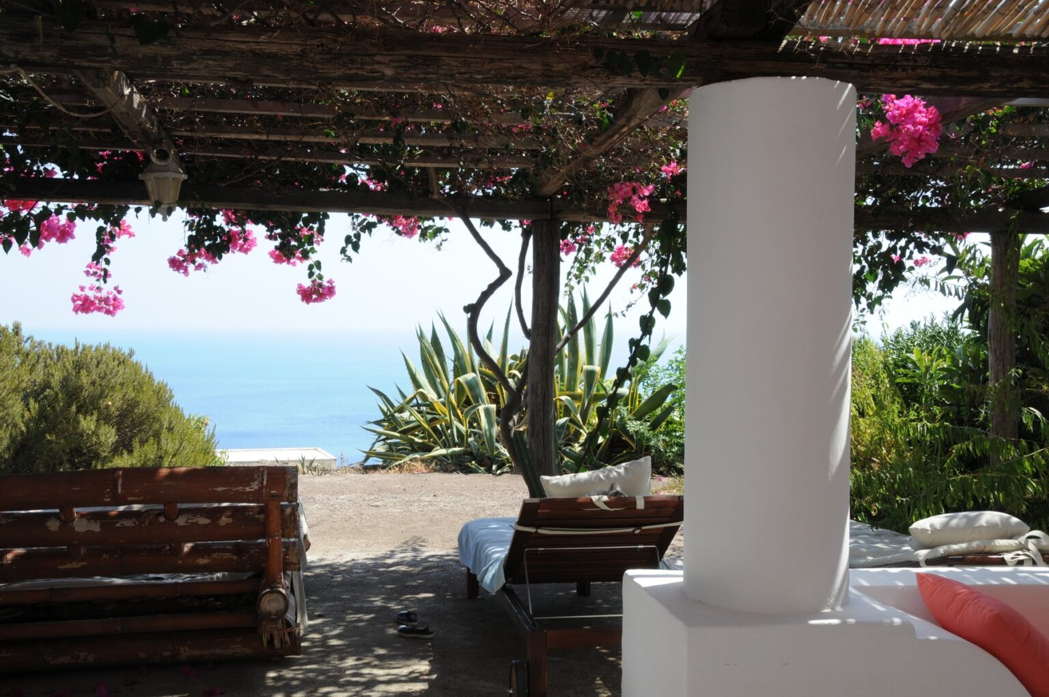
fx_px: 1179
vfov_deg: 32.9
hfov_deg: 48.0
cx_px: 524
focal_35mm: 40
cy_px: 348
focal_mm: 27
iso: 250
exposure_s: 1/125
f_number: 11
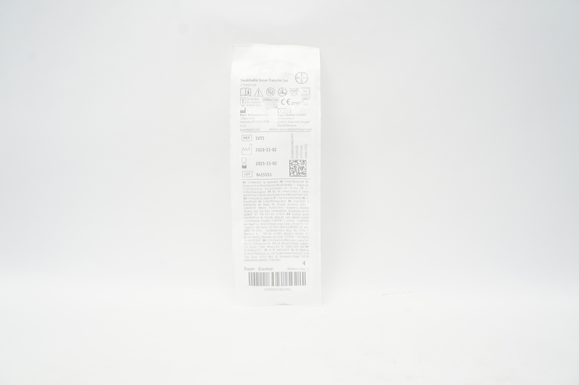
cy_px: 192
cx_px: 290
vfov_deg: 47.8
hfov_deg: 67.4
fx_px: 434
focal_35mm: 27
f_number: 8
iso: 800
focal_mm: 18
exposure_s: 1/40
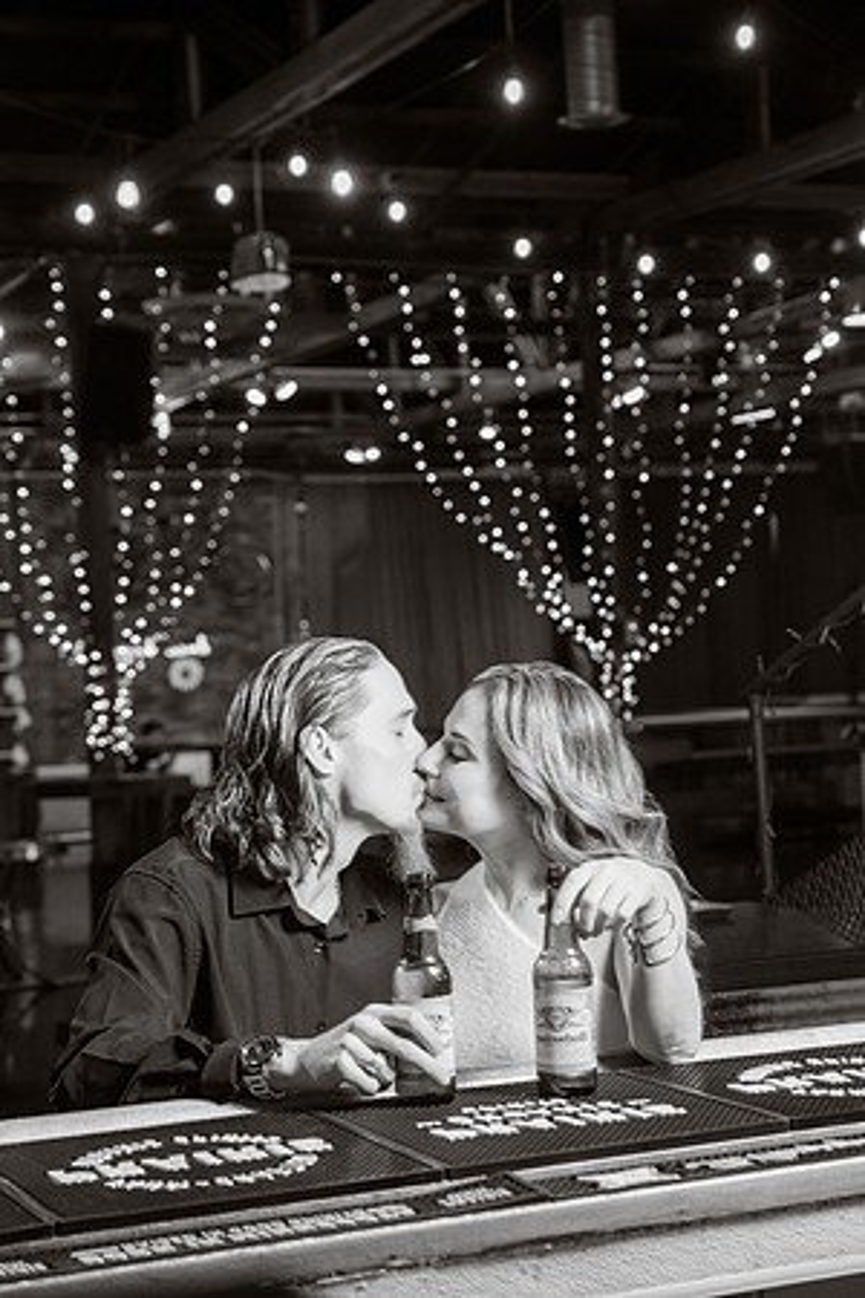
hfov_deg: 19.5
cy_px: 649
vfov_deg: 28.8
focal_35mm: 70
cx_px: 432
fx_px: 2523
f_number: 5.6
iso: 500
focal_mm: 70
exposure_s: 1/40
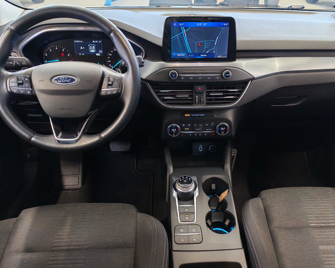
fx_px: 327
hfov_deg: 54.2
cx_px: 179
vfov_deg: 44.5
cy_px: 134
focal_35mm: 33
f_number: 1.9
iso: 1250
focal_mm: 6.12
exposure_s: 1/100
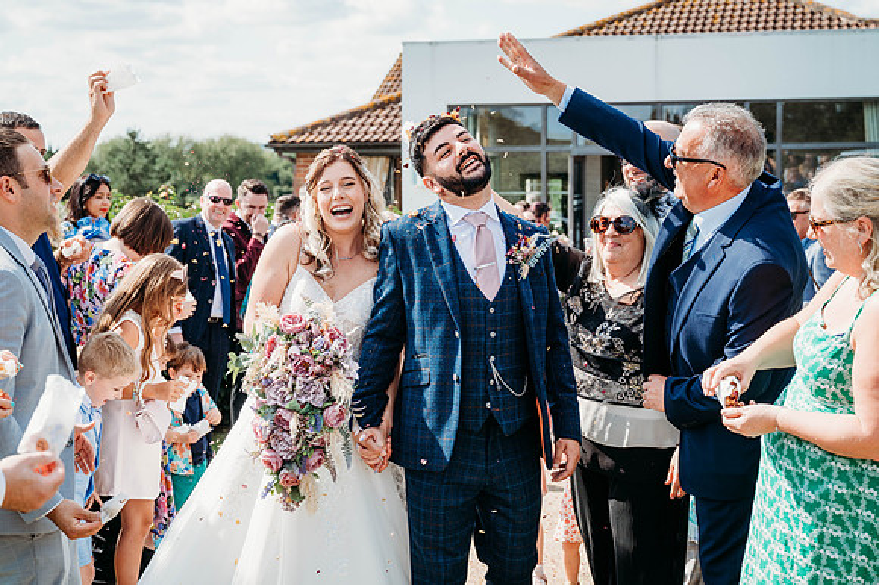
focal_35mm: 59
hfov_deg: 34.0
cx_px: 440
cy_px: 292
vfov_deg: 23.0
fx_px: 1440
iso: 250
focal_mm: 59
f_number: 5
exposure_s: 1/800
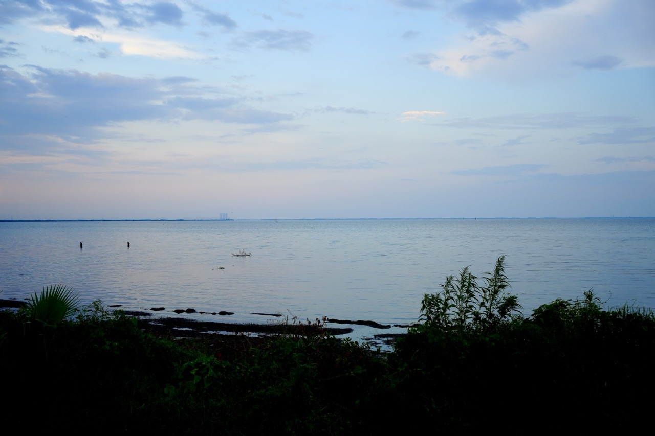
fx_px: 637
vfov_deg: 37.8
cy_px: 218
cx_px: 328
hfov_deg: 54.4
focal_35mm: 35
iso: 200
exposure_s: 1/125
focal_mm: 35
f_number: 8
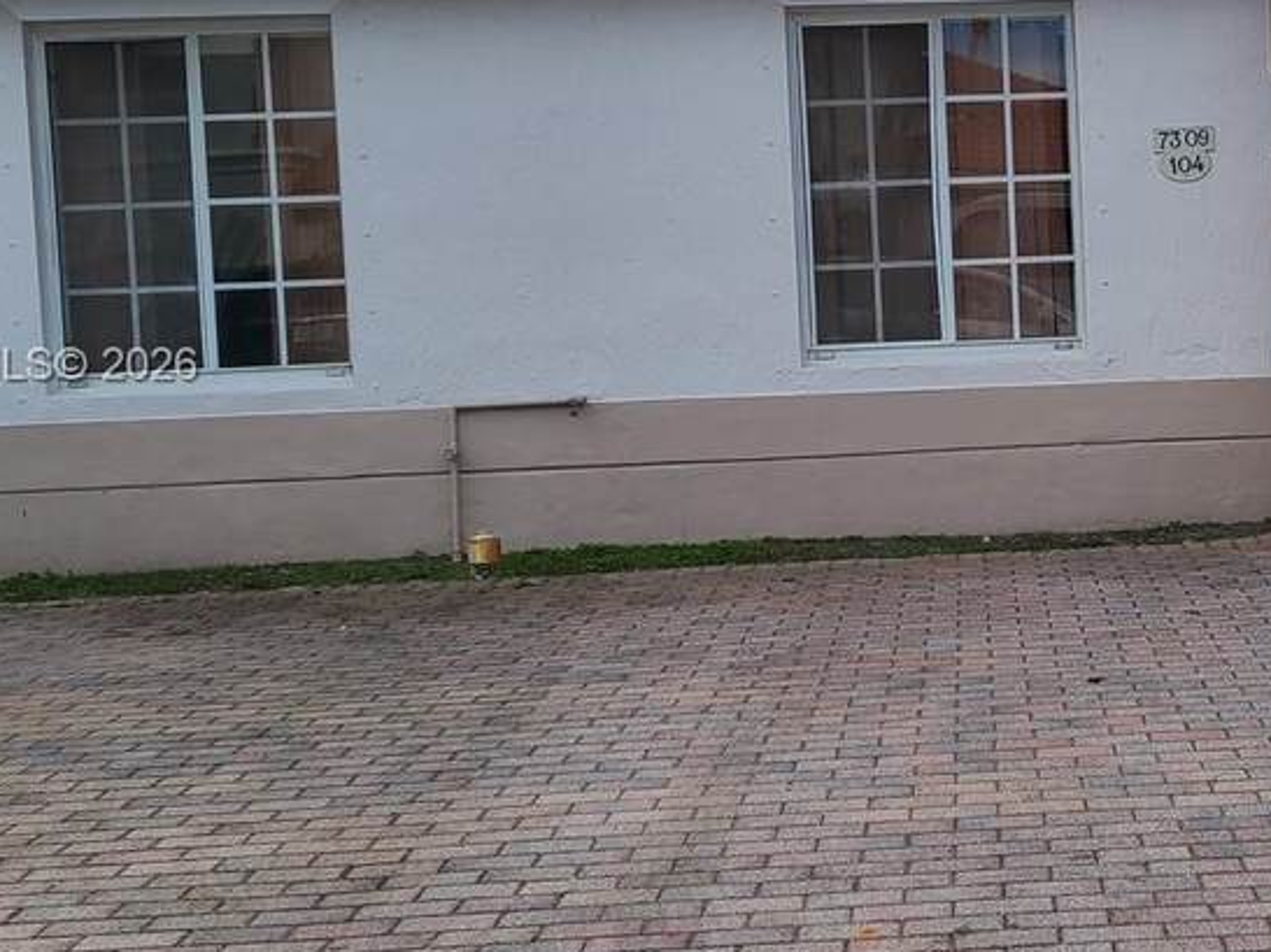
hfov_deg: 30.5
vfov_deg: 24.0
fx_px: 2239
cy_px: 368
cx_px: 1108
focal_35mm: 61
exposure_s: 1/1588
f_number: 1.8
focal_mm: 5.4
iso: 40
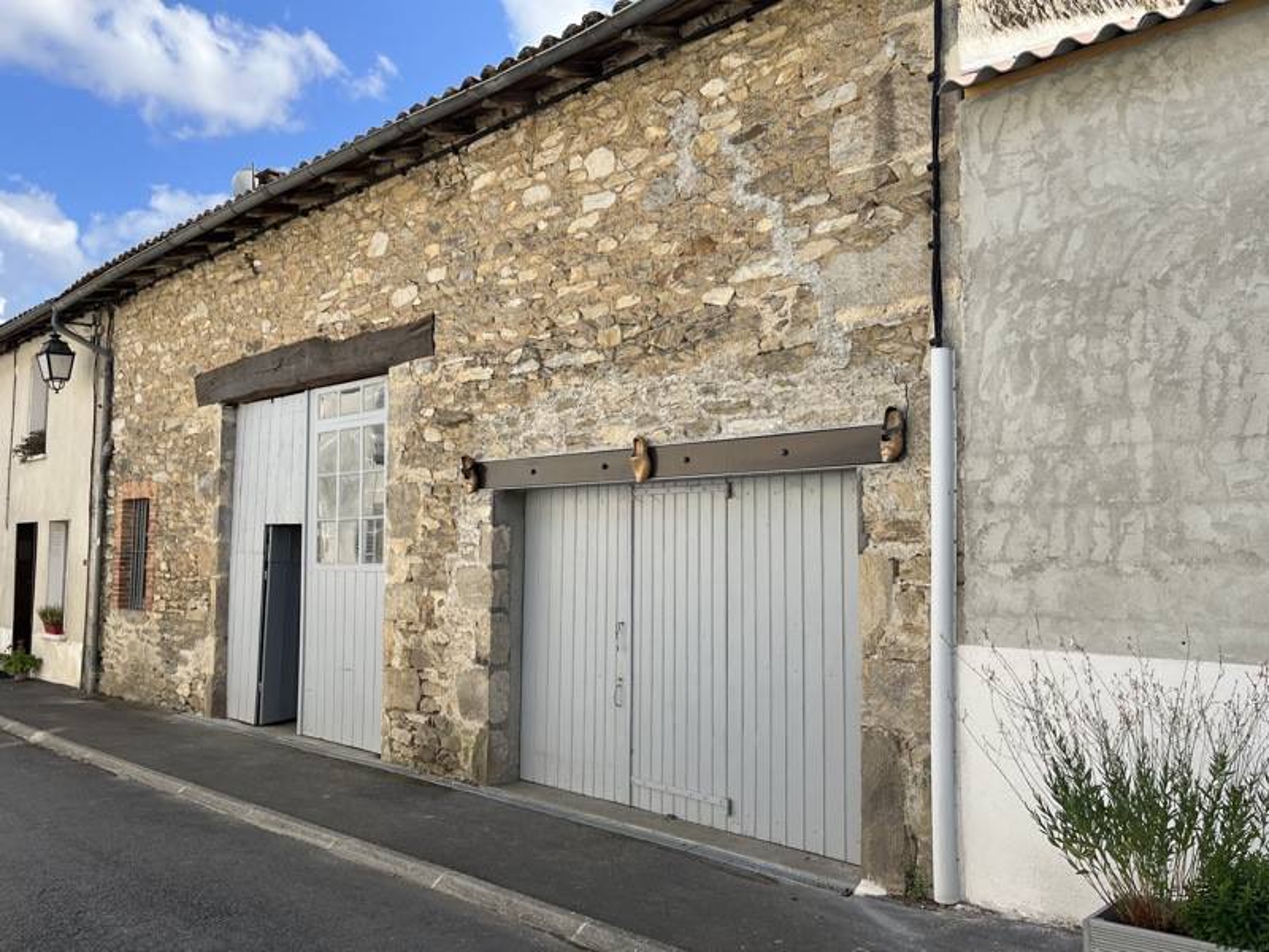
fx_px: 953
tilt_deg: +5.0
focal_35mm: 26
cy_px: 476
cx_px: 634
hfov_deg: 67.3
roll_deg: -0.8
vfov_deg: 53.1
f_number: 1.6
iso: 50
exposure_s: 1/1695
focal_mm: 5.1
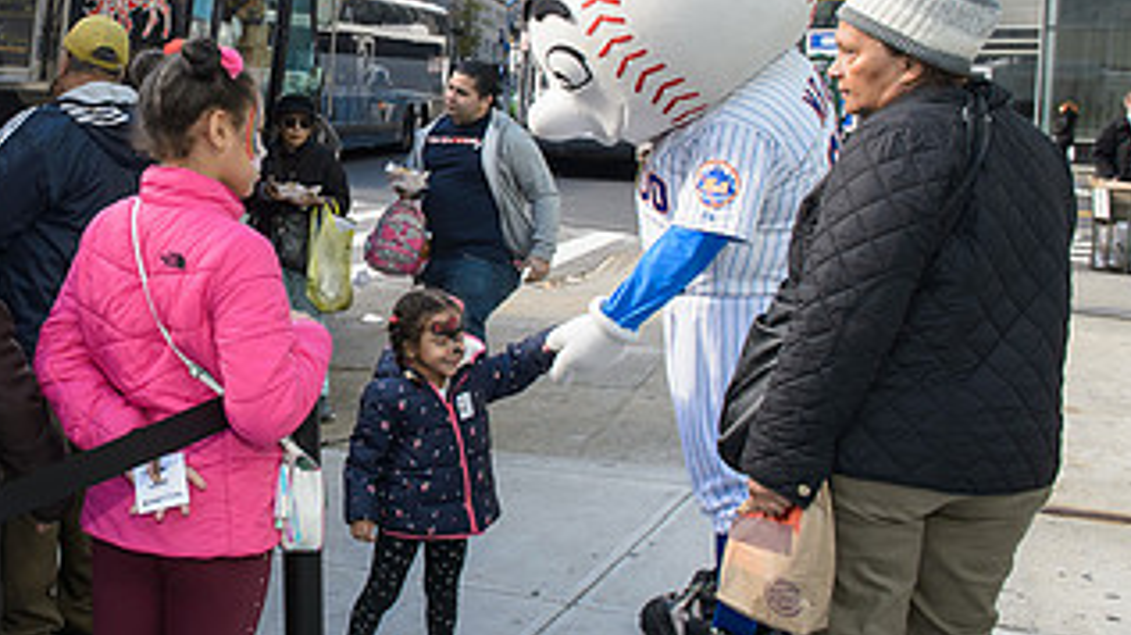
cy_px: 157
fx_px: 1379
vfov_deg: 25.6
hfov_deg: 41.7
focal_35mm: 46
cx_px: 157
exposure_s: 1/250
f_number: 5.6
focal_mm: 24
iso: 400
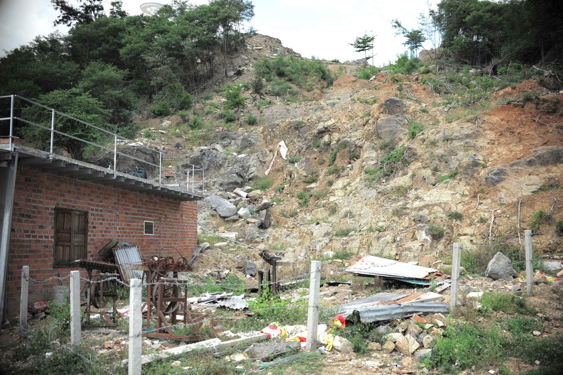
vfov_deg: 37.8
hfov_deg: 54.5
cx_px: 282
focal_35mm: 35
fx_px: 547
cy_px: 188
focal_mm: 35
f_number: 3.5
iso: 200
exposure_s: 1/1600
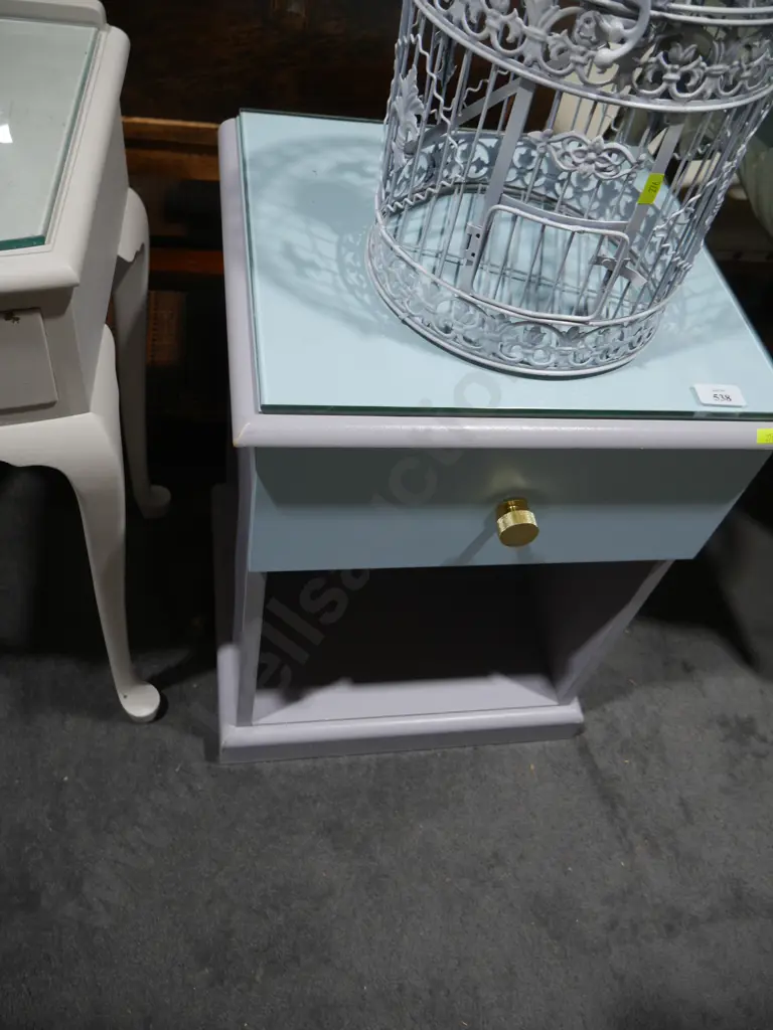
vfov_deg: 63.4
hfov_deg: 49.7
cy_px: 515
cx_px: 386
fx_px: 834
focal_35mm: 28
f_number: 3.5
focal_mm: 14
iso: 200
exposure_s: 1/100
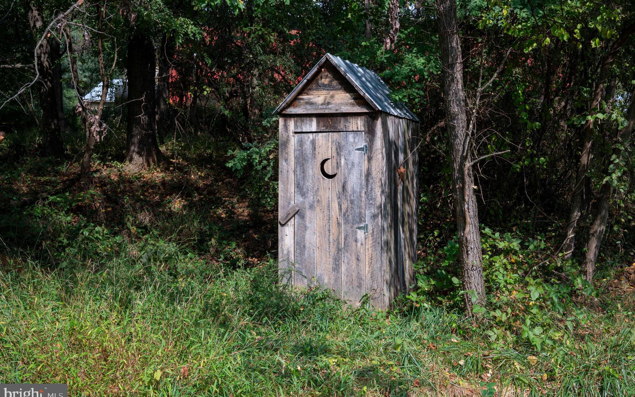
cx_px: 318
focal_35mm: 44
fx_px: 761
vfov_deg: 29.2
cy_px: 194
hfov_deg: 45.3
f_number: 13
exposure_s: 1/640
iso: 1000
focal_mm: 43
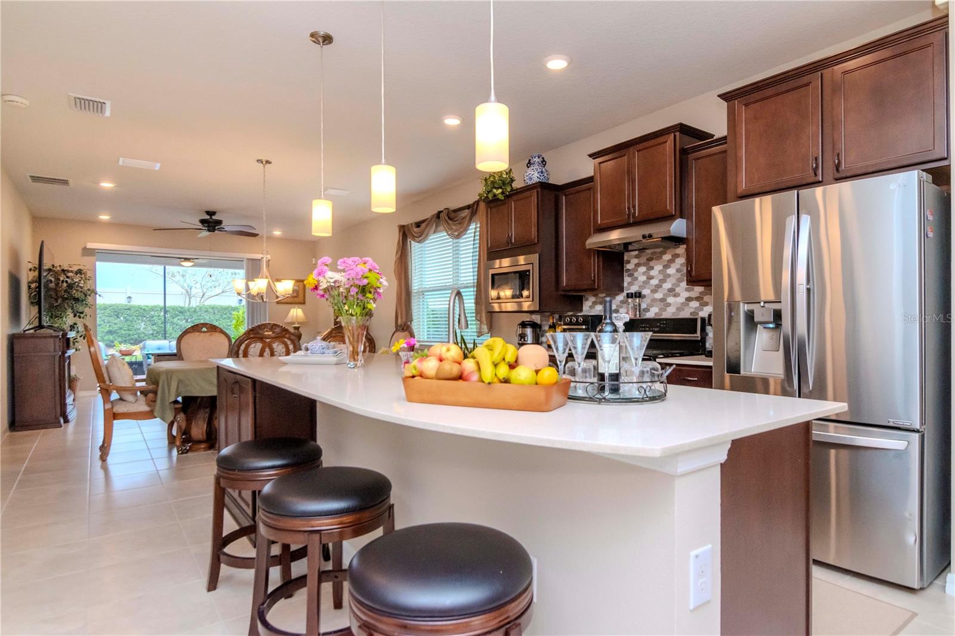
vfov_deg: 63.2
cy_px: 318
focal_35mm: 20
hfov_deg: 85.4
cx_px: 478
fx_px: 517
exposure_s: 1/200
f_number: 7.1
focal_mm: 13
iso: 1000
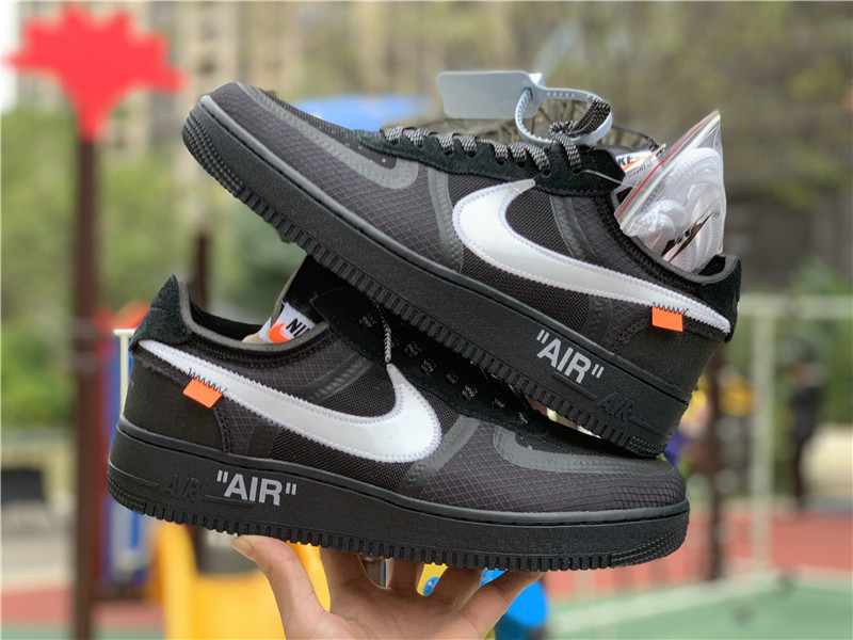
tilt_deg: +1.3
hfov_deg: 36.8
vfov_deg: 28.0
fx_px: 1281
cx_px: 426
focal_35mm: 52
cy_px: 320
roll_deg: -0.6
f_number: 2.4
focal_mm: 6
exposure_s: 1/60
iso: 160
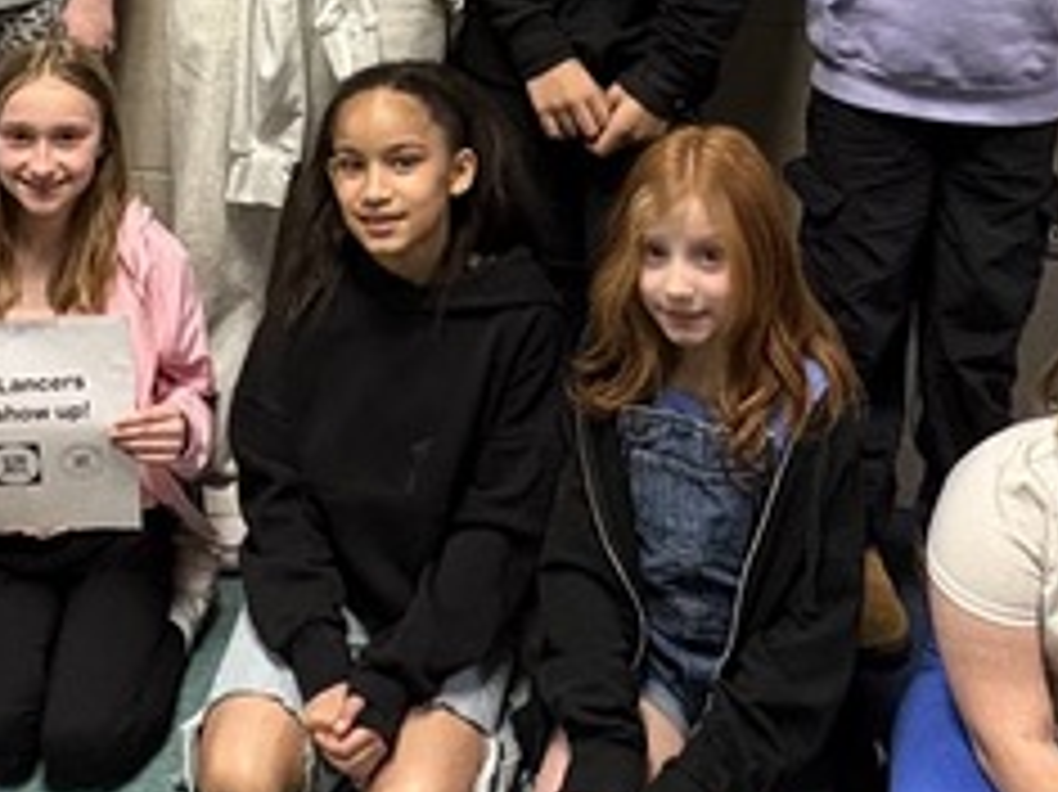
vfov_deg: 22.6
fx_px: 1863
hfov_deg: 31.1
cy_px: -81
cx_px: 261
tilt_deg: -13.5
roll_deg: -0.8
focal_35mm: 61
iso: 500
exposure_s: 1/60
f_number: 2.2
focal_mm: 2.22
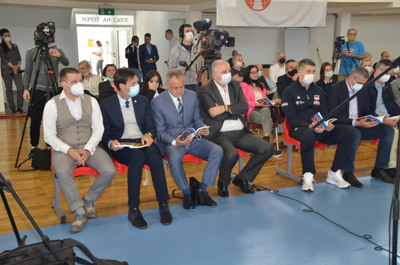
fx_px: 466
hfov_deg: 46.5
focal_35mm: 42
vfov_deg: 31.7
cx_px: 200
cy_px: 132
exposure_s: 1/60
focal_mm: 28
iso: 320
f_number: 5.6
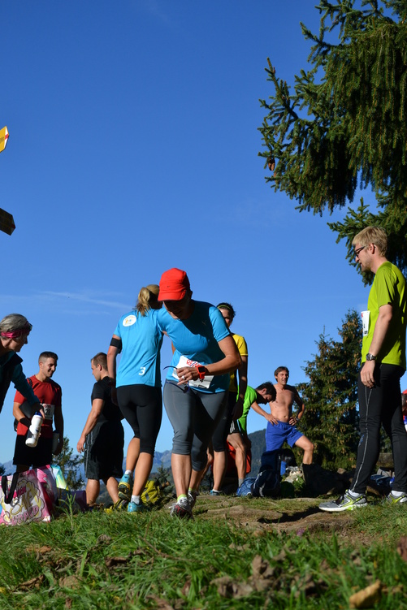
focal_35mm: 60
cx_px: 204
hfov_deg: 22.6
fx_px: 1017
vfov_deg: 33.4
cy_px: 305
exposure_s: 1/2000
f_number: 7.1
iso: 400
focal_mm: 40
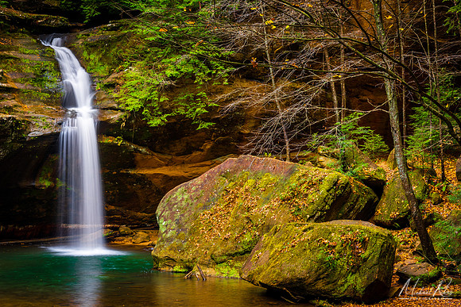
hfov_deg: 27.0
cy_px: 154
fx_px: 961
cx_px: 230
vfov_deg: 18.2
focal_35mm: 75
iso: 64
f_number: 13
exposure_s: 1.5
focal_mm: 75
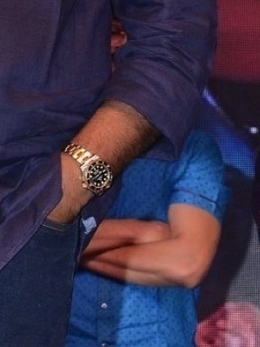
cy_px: 244
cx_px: -75
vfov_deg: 4.3
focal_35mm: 457
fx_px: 4579
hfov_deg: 3.2
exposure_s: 1/125
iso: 800
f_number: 5.6
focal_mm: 70
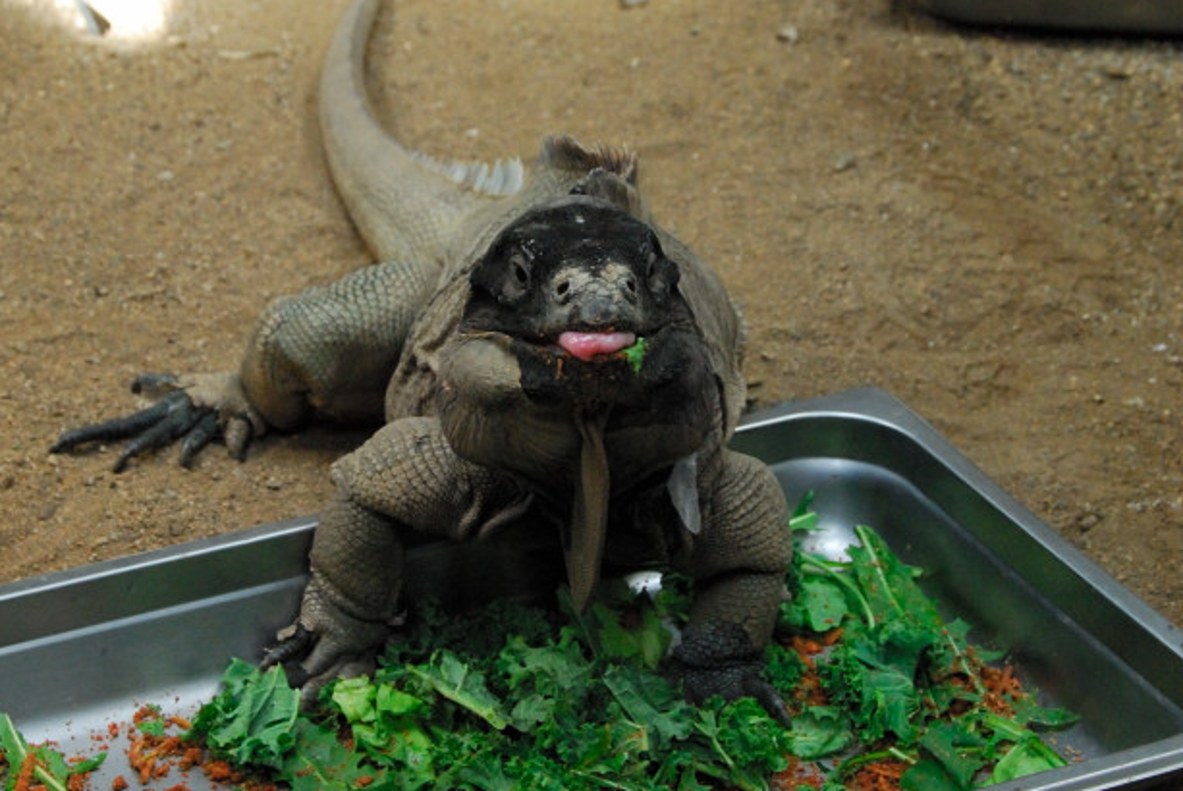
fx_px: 3541
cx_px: 581
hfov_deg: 19.0
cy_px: 323
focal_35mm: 108
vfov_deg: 12.7
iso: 1600
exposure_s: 1/80
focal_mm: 55
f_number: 8
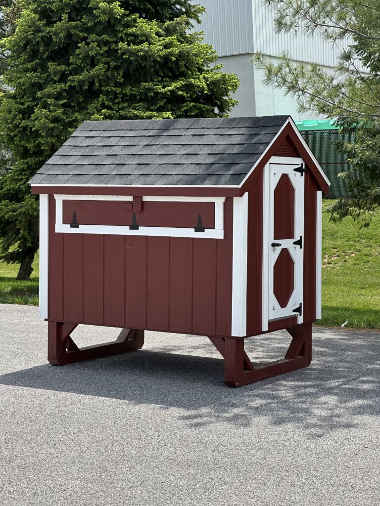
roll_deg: +2.0
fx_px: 1127
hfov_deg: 19.1
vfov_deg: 25.3
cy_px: 253
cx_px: 190
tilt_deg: -2.7
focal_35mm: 77
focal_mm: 9
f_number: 2.8
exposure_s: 1/497
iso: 32
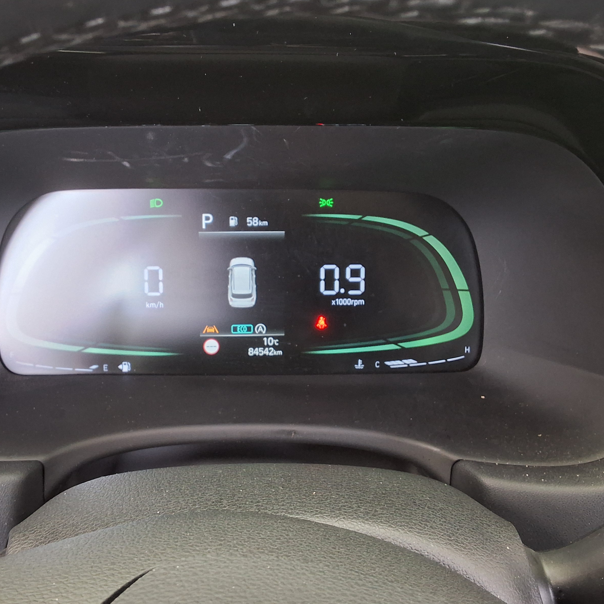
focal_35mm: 34
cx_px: 234
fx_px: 671
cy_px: 307
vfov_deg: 48.4
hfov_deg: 48.1
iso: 320
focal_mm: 2.91
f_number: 1.9
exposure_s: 1/24
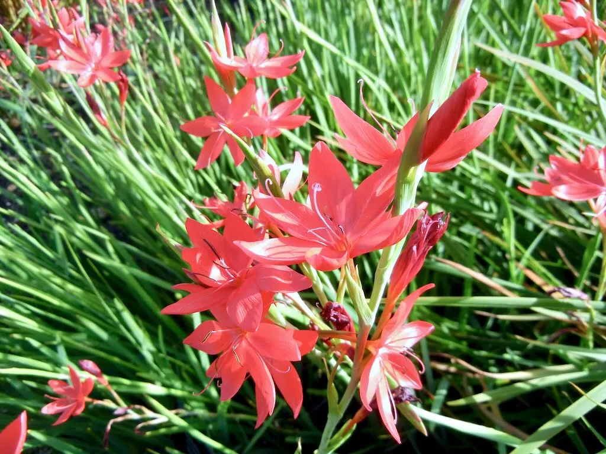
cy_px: 227
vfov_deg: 46.8
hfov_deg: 60.0
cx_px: 303
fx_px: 525
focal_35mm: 30
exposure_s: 1/430
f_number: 3.5
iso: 160
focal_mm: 5.4
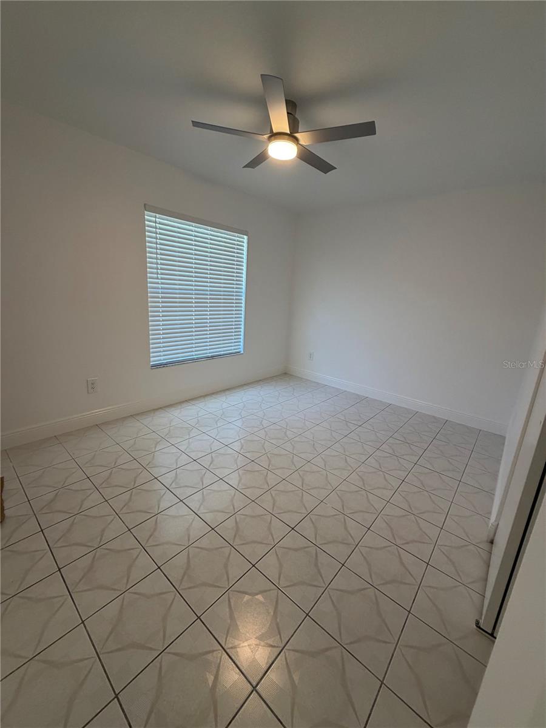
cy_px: 364
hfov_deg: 85.7
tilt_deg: -12.9
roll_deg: -5.3
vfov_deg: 102.1
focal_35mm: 14
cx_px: 273
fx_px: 294
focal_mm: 2.22
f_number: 2.2
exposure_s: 1/120
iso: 160
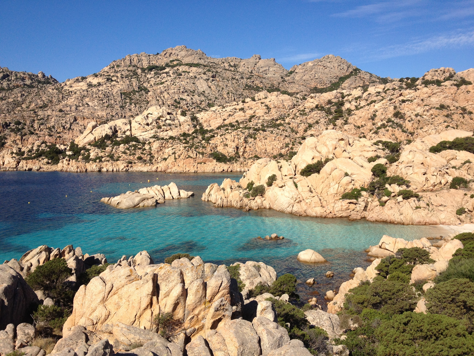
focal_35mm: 35
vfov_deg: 40.7
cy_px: 178
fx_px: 479
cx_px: 237
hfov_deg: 52.6
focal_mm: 4.28
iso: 64
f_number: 2.4
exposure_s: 1/2304
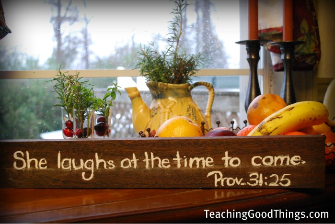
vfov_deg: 28.2
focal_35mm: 48
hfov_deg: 41.1
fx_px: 447
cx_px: 168
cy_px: 112
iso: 1600
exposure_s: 1/25
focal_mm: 32
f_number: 4.8
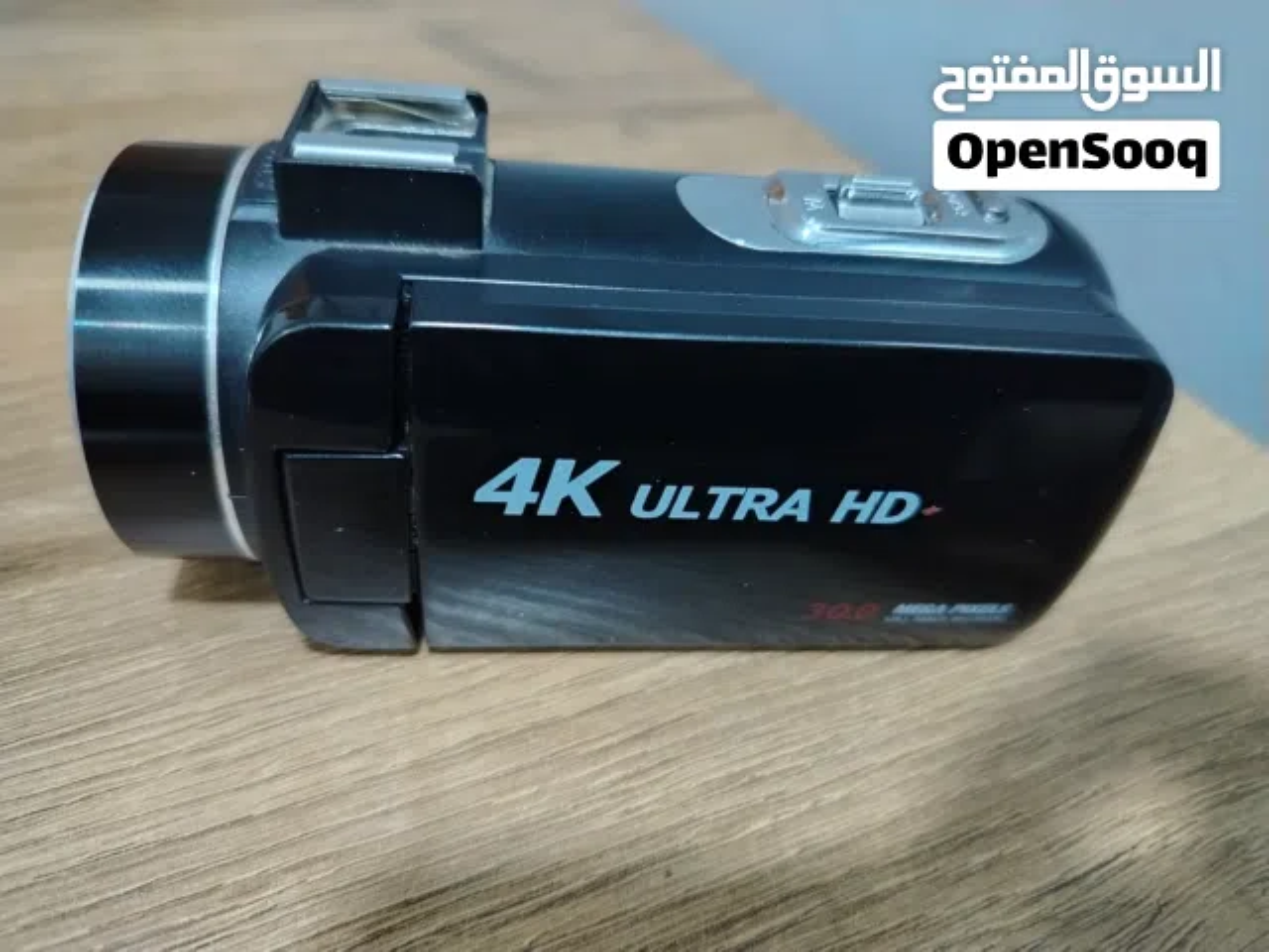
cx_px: 634
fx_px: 880
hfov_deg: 71.6
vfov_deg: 56.8
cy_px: 476
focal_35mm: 24
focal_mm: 5.25
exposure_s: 1/50
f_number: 1.75
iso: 2803
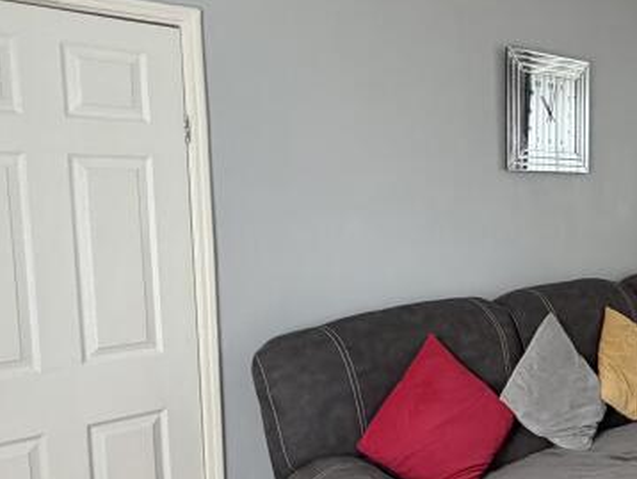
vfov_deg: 36.0
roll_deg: +0.3
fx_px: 737
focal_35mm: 40
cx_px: 553
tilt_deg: -5.5
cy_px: 267
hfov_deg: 43.4
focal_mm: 2.22
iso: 250
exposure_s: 1/121
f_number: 2.2
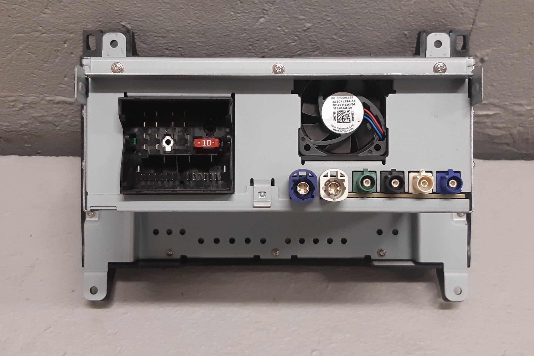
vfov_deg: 46.3
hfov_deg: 65.5
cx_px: 270
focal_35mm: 28
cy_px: 160
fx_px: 415
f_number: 1.7
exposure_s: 1/50
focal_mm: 3.93
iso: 160
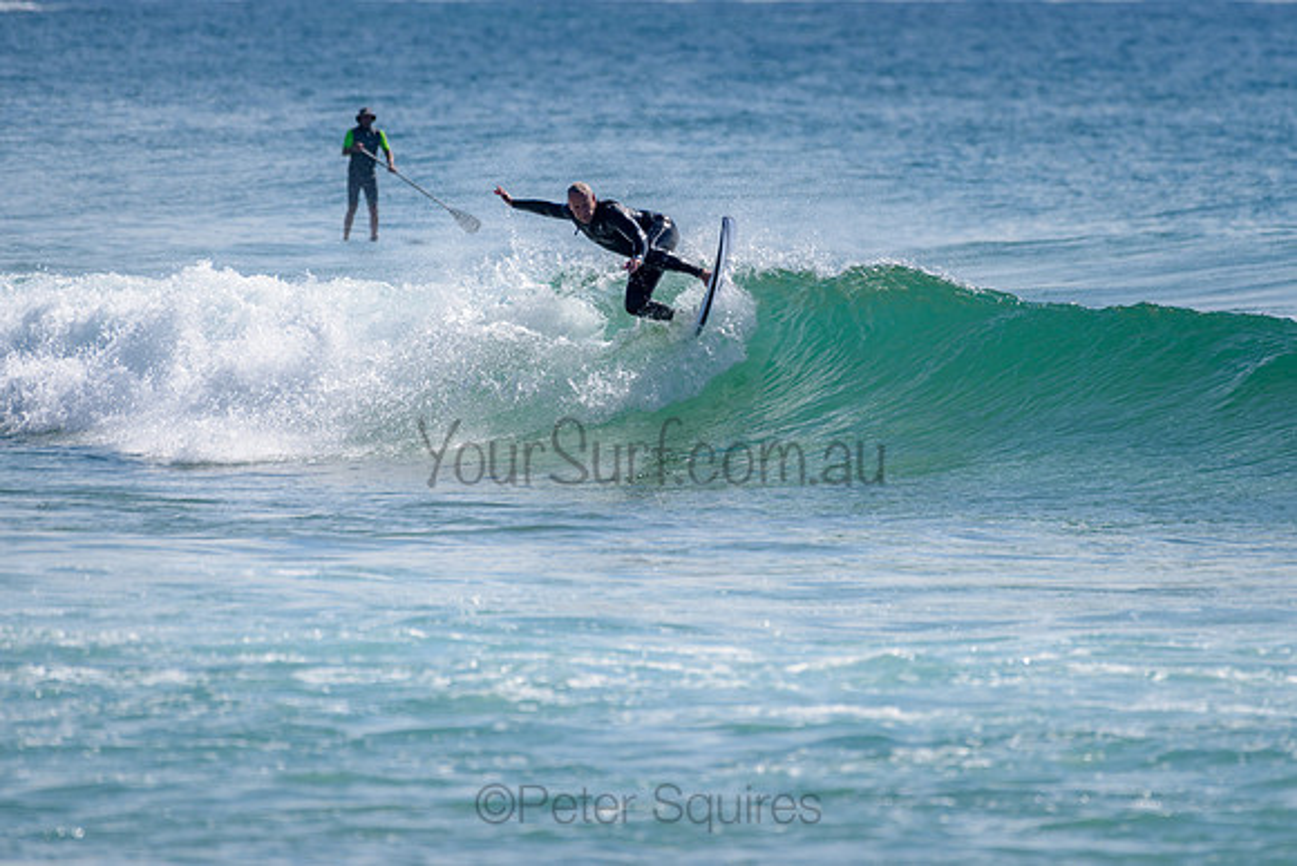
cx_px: 767
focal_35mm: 612
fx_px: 22056
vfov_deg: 2.2
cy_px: 337
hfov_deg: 3.4
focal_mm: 500
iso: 125
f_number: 5.6
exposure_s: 1/2000
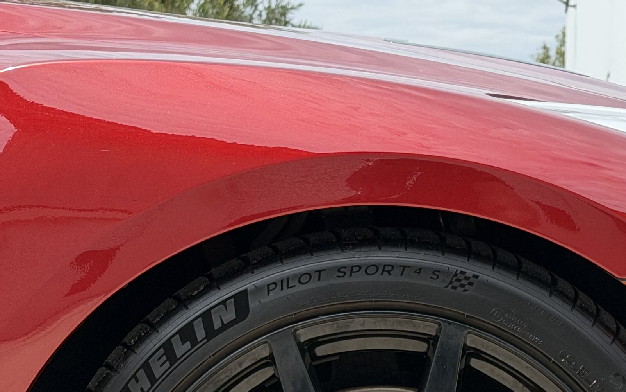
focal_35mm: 128
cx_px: 505
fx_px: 2184
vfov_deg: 10.0
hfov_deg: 16.2
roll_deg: -0.3
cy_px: 508
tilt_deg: -5.7
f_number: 1.78
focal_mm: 6.76
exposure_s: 1/3534
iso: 80
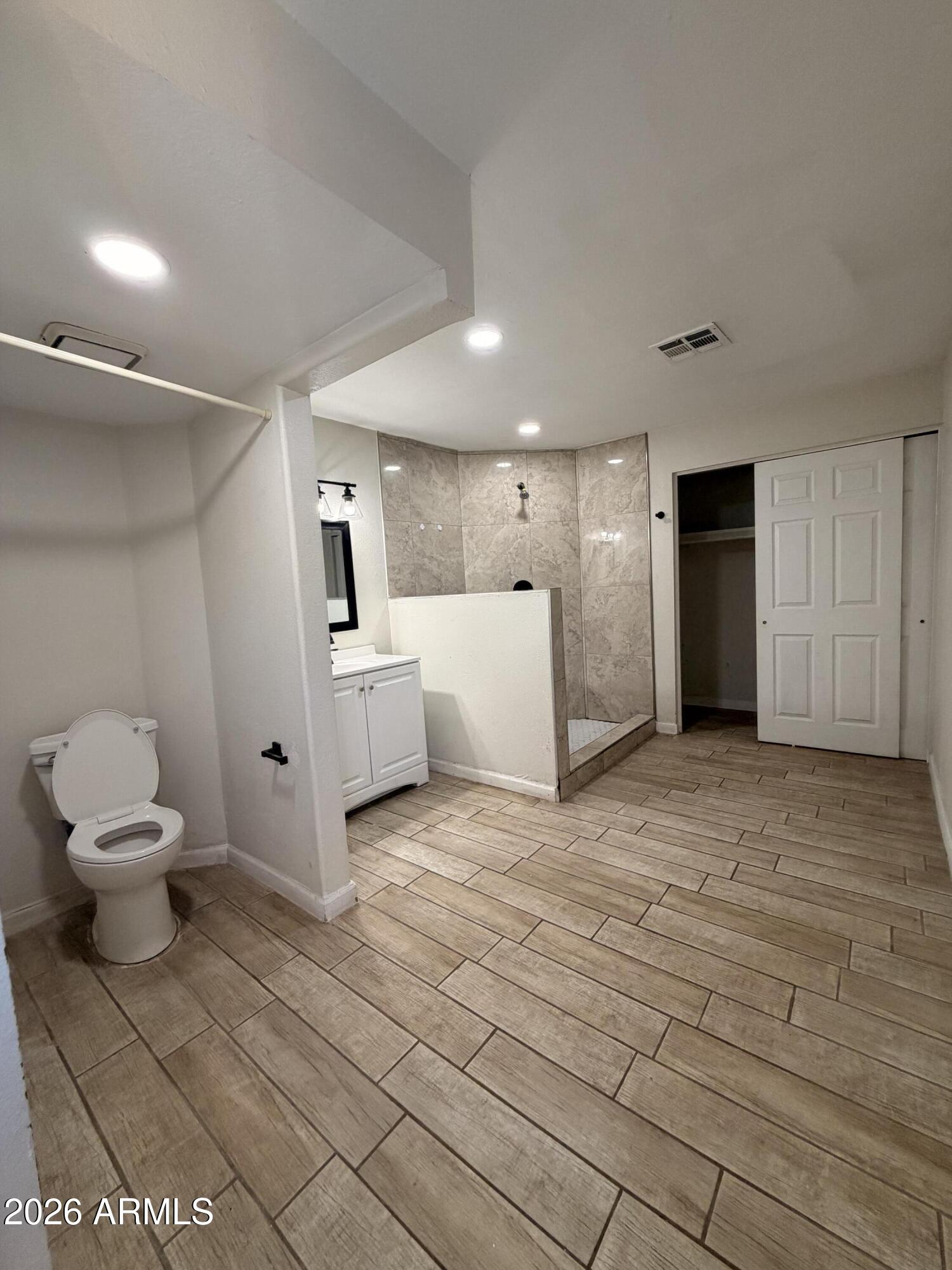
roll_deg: +3.3
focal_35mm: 14
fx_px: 513
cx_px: 476
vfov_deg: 102.1
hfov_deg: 85.7
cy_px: 635
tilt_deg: -4.3
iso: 200
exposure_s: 1/120
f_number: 2.2
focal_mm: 2.22
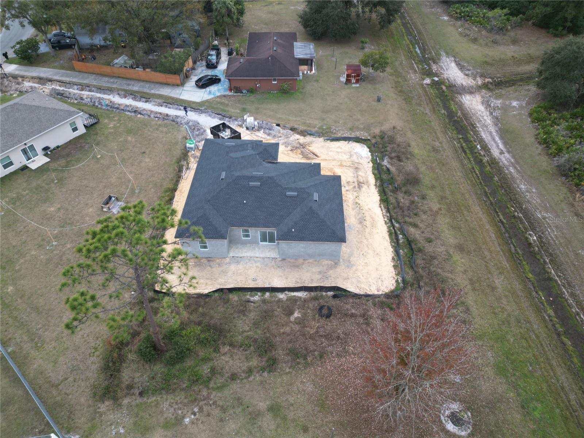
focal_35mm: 24
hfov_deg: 71.6
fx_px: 405
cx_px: 292
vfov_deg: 56.8
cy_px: 219
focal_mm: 6.72
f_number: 1.7
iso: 100
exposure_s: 1/250
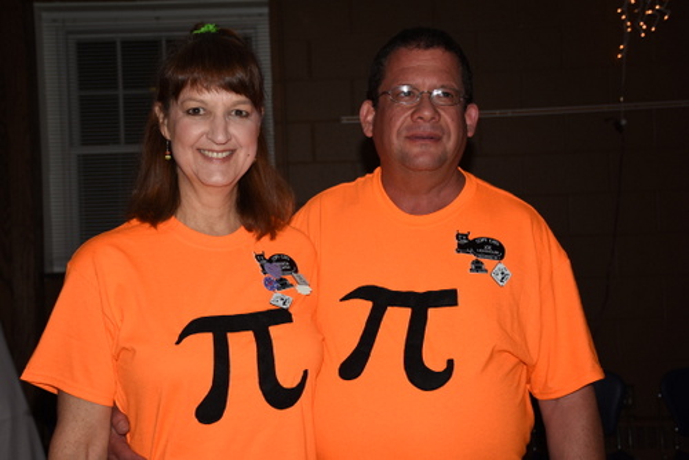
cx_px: 344
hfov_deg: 37.8
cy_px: 230
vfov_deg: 25.8
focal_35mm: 52
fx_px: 1005
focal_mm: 35
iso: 100
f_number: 4.2
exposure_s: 1/60
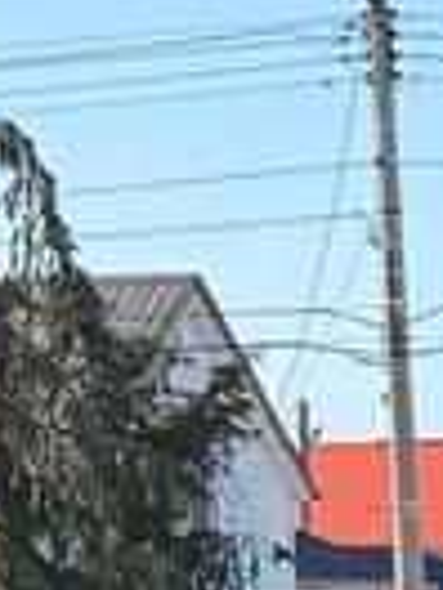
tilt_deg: -3.2
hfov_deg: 5.6
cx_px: 1727
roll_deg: +0.3
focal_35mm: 233
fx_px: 3976
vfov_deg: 8.3
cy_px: 894
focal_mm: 6.76
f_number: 1.78
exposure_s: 1/3145
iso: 80
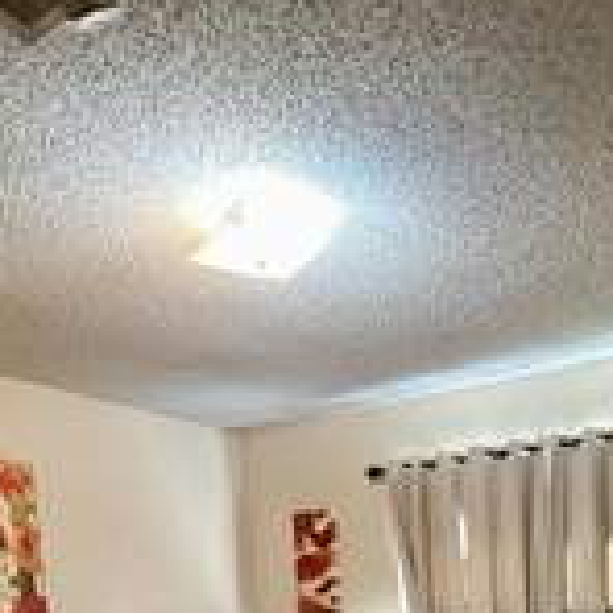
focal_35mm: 40
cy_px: 706
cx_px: 464
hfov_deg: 40.6
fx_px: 801
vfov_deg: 34.8
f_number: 2.2
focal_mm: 2.22
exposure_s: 1/60
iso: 800
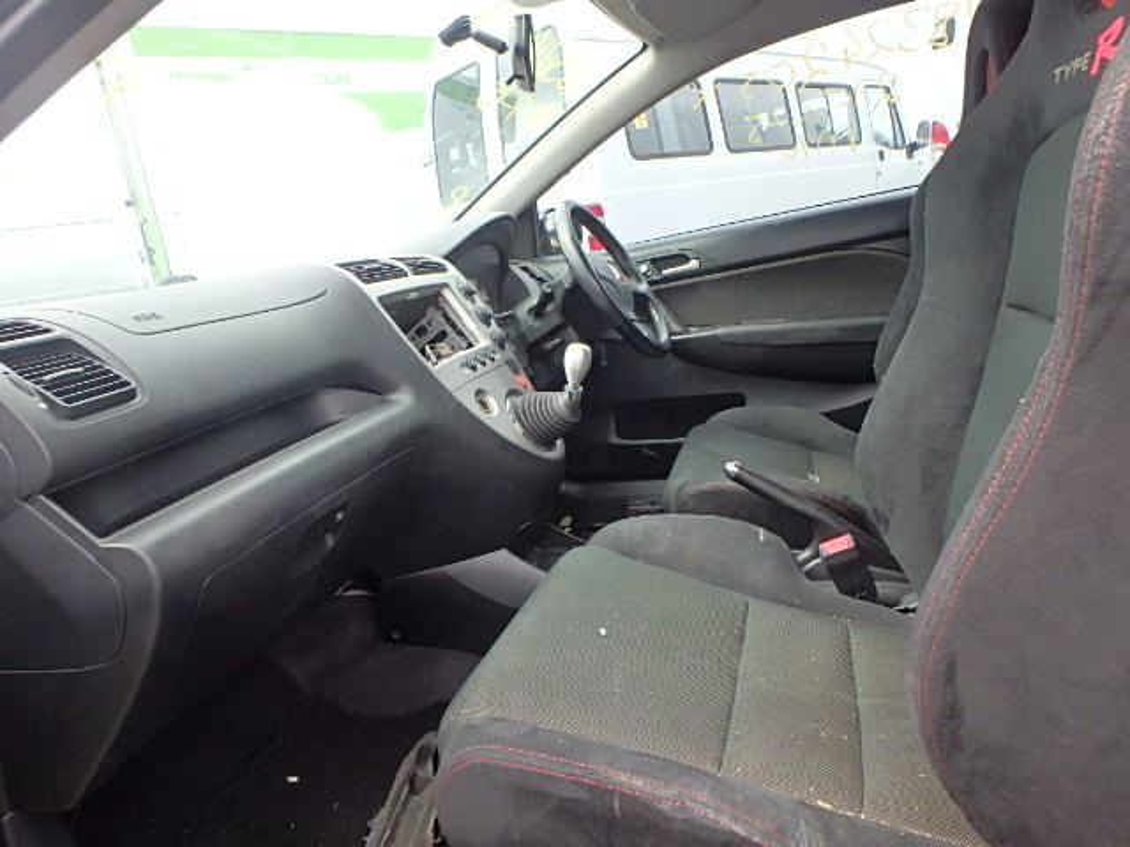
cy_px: 424
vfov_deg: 63.4
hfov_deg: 79.0
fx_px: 686
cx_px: 565
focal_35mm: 21
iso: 125
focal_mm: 3.7
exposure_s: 1/200
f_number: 3.5
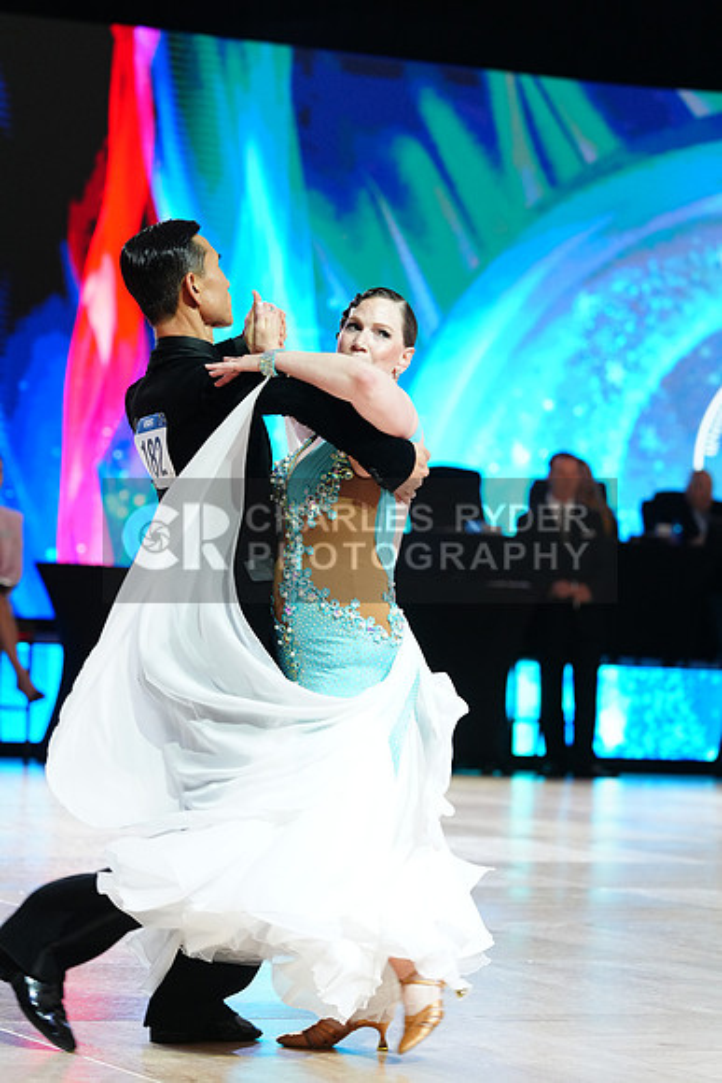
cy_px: 542
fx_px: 3788
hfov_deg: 10.9
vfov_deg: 16.3
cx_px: 361
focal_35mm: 126
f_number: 4
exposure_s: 1/320
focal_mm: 126
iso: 2500
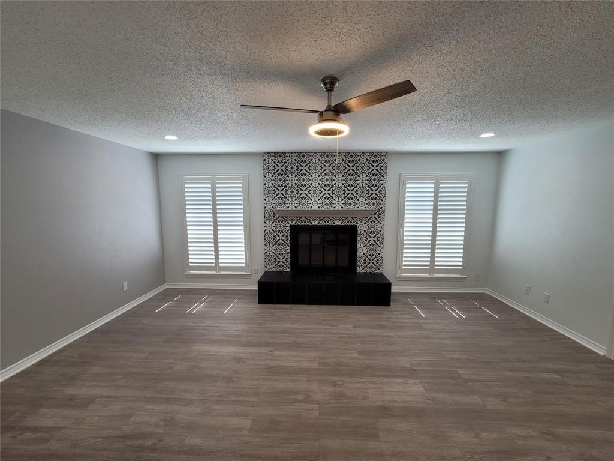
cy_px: 230
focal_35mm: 13
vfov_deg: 89.9
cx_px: 307
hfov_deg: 106.2
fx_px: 231
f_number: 2.2
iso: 64
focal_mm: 2.2
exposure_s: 1/60
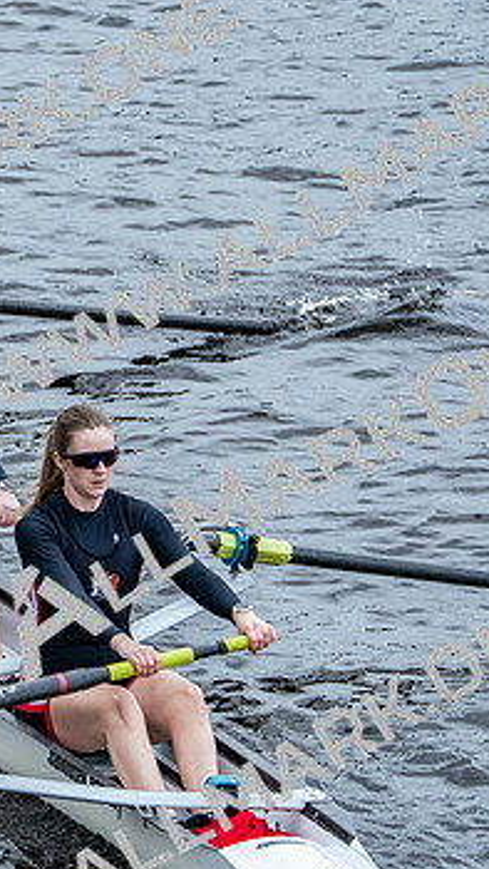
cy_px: 448
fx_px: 17326
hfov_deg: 1.6
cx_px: -201
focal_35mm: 752
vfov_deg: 2.9
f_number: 6.3
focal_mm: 433
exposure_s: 1/1000
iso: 2500
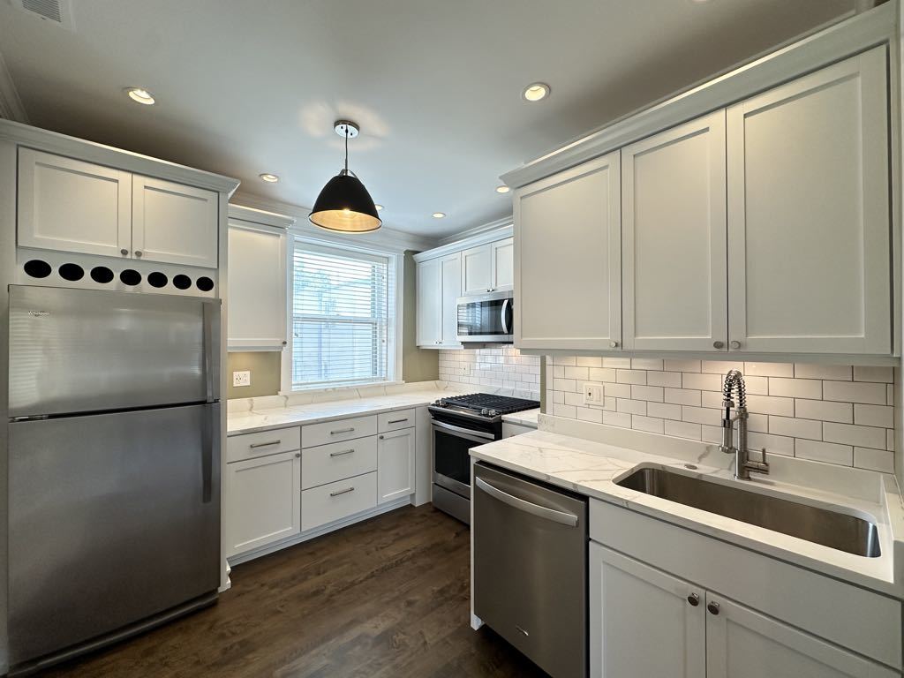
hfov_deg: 102.1
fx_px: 366
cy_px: 339
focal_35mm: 14
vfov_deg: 85.7
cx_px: 452
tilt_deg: +0.0
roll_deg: +0.0
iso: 160
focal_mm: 2.22
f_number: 2.2
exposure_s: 1/120
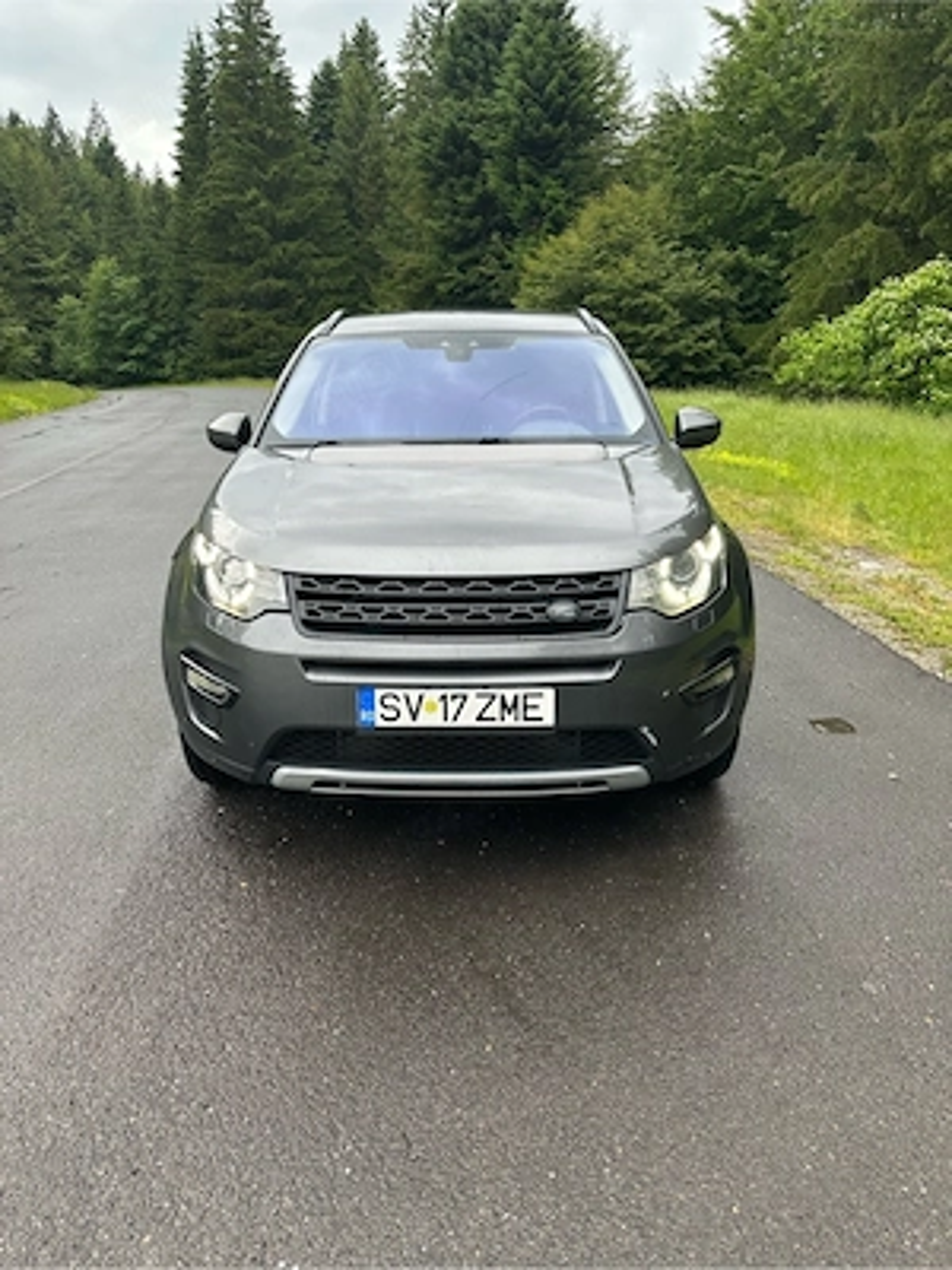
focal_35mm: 24
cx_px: 476
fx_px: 880
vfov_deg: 71.6
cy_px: 635
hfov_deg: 56.8
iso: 64
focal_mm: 6.86
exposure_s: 1/174
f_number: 1.78
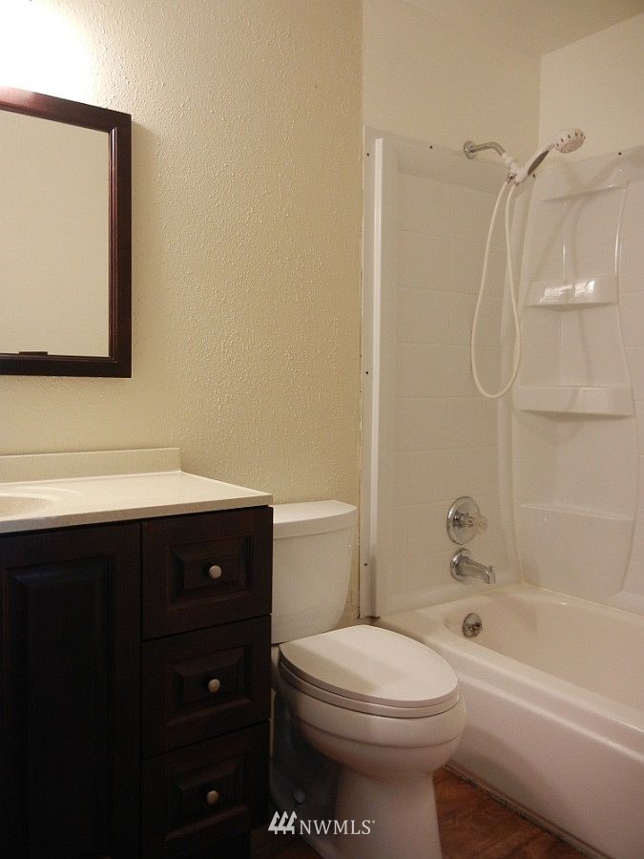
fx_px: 744
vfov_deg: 60.0
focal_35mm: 30
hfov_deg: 46.8
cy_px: 430
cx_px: 322
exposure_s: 1/24.2
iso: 400
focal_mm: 5.4
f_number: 3.5
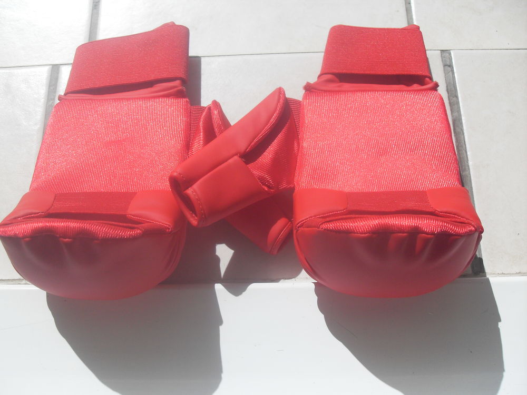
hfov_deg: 50.1
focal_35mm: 37
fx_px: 563
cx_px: 264
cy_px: 198
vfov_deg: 38.7
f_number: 8.9
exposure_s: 1/250
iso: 80
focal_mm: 6.3
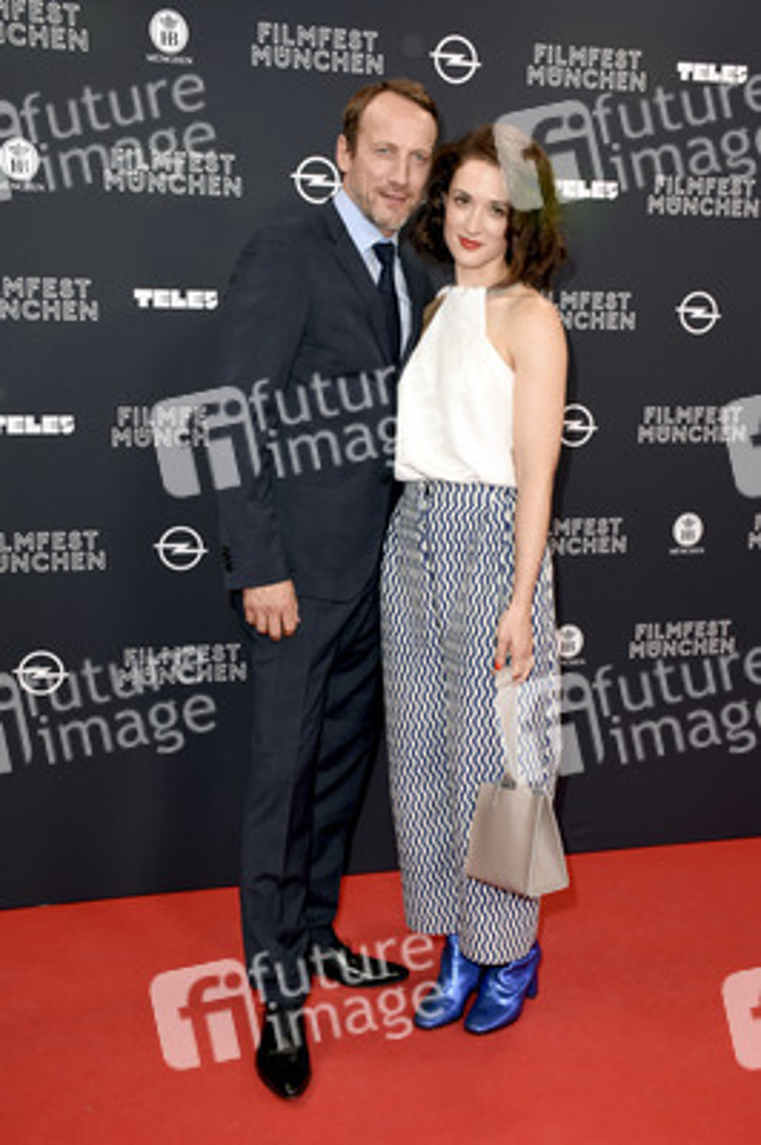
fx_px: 1239
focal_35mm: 39
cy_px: 572
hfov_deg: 34.2
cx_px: 380
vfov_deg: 49.6
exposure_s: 1/100
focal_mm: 26
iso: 400
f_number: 6.3
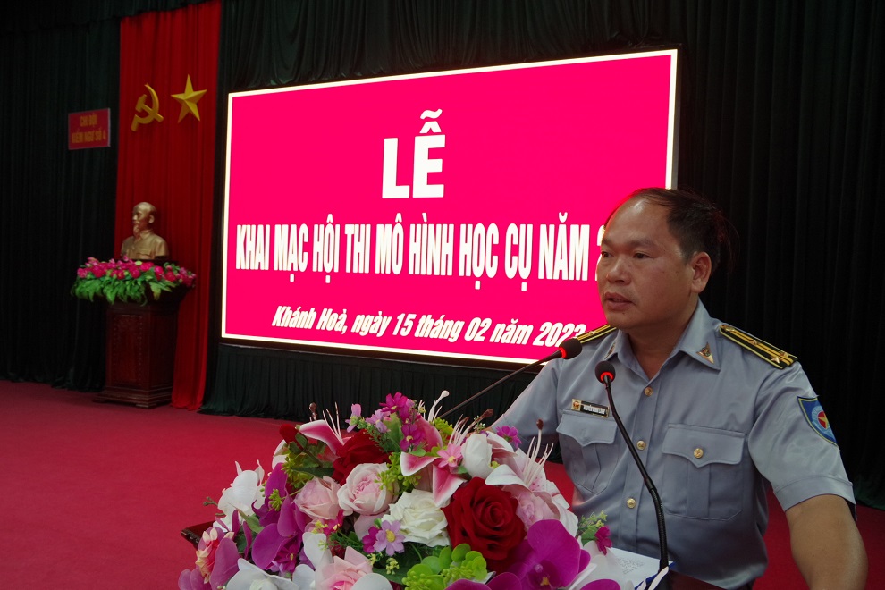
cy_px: 295
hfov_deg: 67.4
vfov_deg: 47.9
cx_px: 442
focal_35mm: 27
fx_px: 664
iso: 1600
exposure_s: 1/20
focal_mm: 18
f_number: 8
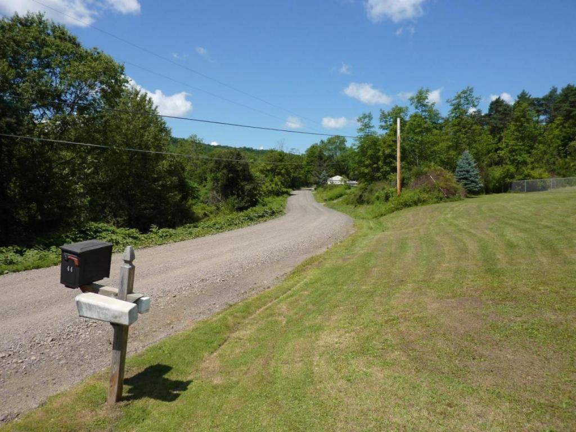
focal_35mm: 25
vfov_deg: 54.9
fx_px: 416
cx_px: 288
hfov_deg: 69.4
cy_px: 216
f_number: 5
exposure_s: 1/400
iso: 80
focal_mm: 4.1
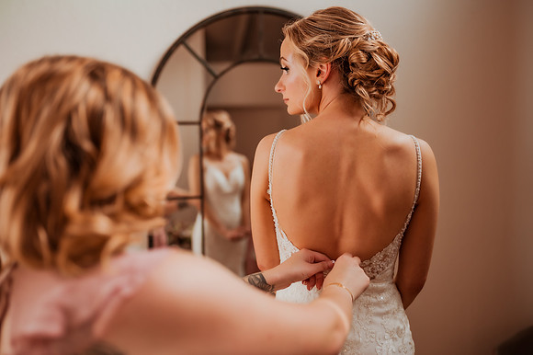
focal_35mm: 35
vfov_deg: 37.8
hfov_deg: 54.5
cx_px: 266
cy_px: 178
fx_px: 518
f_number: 1.8
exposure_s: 1/1000
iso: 320
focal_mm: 35
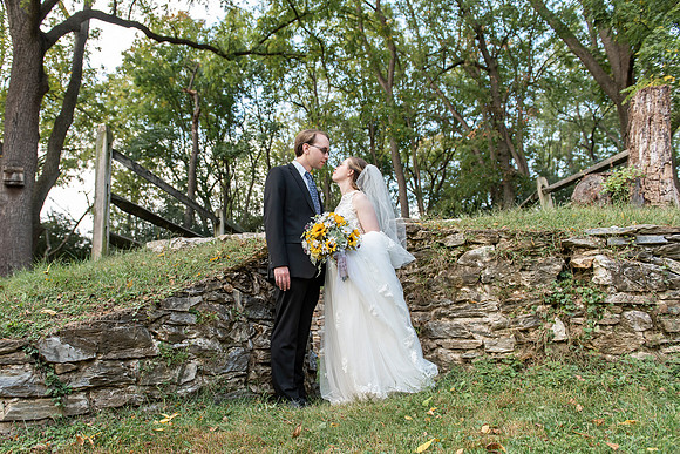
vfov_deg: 49.2
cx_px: 310
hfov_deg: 68.8
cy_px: 245
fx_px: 495
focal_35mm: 26
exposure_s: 1/500
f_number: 3.5
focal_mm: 24
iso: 400
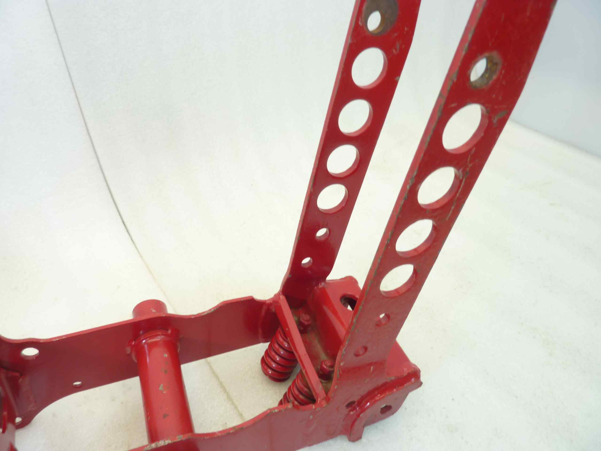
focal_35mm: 25
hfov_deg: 69.4
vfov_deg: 54.9
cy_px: 226
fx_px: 434
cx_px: 300
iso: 80
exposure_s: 1/20
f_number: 3.3
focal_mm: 4.1
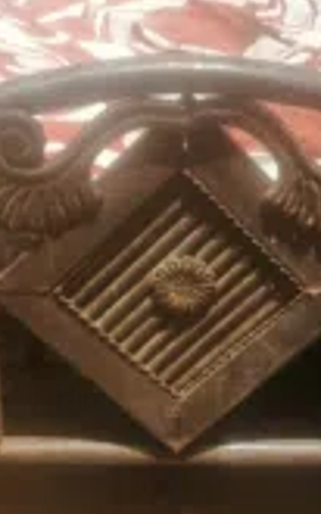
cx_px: 125
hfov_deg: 19.4
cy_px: 293
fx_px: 939
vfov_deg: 30.6
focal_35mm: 67
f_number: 1.8
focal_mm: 3.95
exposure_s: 1/842
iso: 50
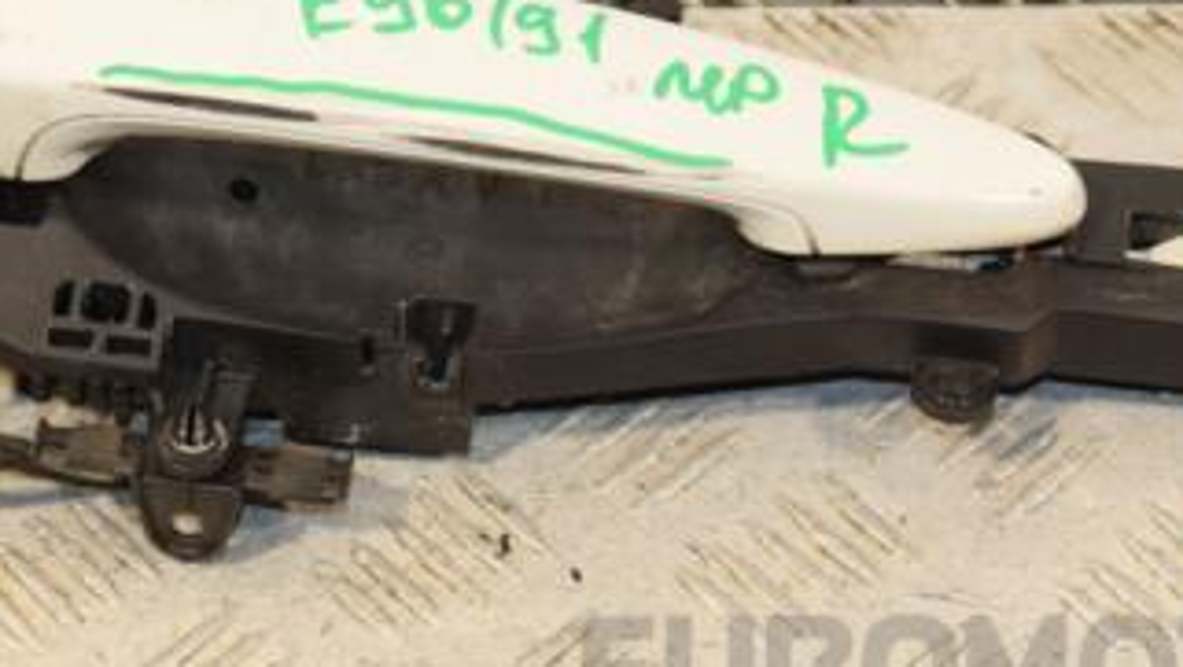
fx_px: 4142
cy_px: 181
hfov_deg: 16.2
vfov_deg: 9.2
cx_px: 512
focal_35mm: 132
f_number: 7.1
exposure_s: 1/200
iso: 800
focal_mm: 45
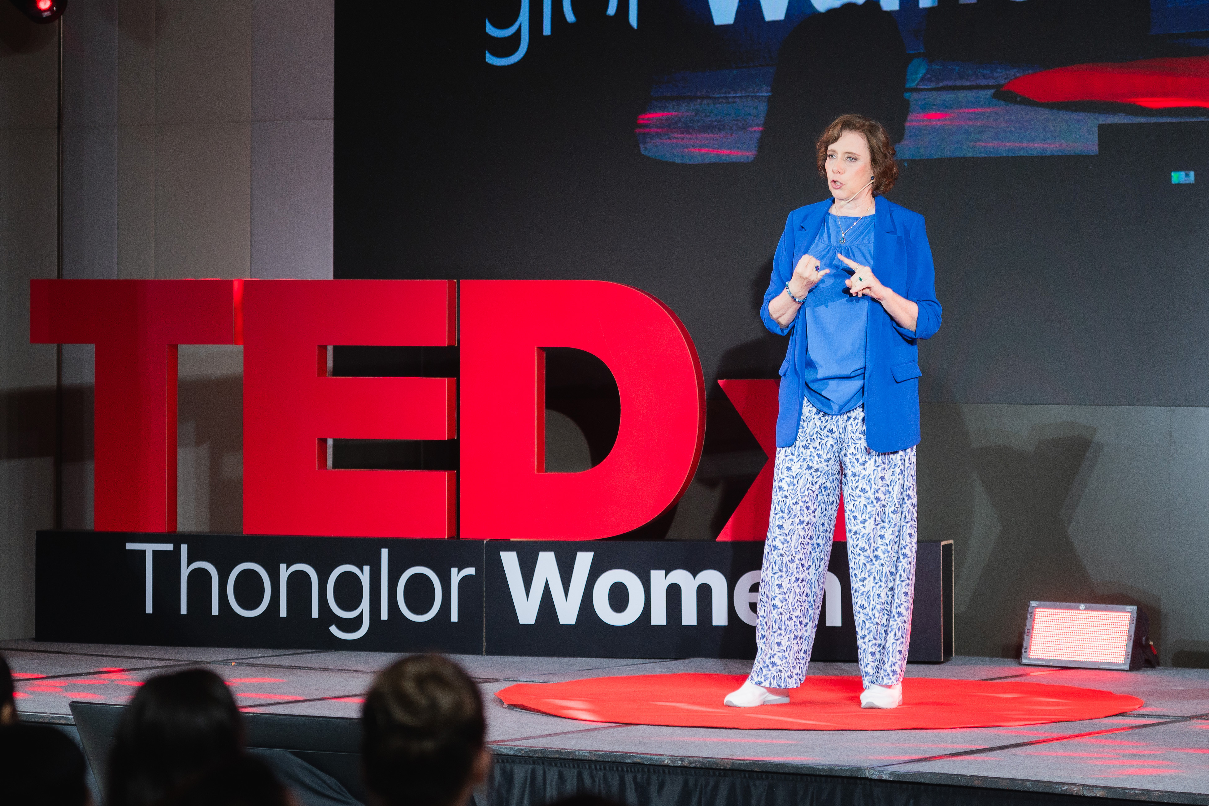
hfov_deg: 16.0
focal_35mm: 128
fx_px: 4299
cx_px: 607
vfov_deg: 10.7
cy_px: 402
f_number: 2.8
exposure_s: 1/250
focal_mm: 85
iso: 500
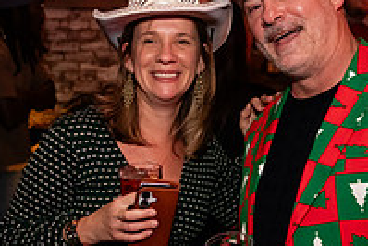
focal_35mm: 76
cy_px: 153
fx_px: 777
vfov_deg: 18.0
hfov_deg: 26.6
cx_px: 161
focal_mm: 26
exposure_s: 1/125
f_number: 3.2
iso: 3200
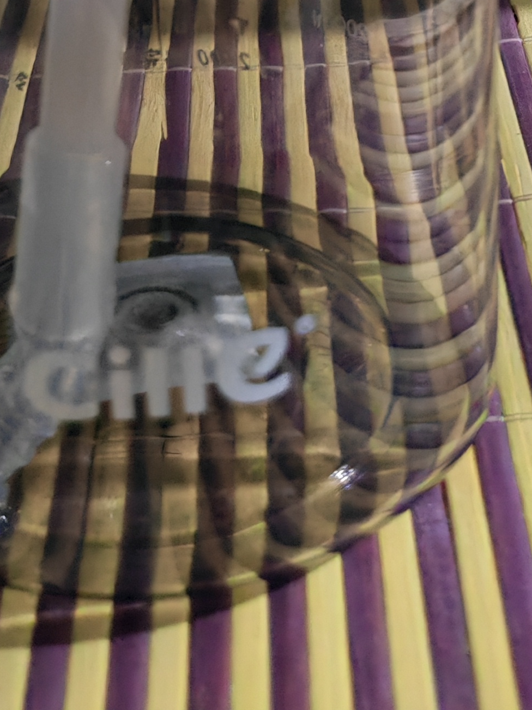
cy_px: -396
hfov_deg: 17.4
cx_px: 255
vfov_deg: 19.6
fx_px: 1741
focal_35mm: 85
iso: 2500
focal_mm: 5.52
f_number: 1.95
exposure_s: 1/25
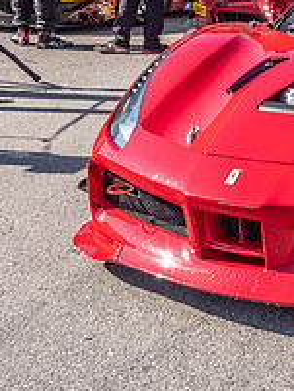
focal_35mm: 95
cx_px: 369
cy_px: -24
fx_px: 1075
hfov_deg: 15.0
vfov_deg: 19.9
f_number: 4.5
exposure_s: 1/1000
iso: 200
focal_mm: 15
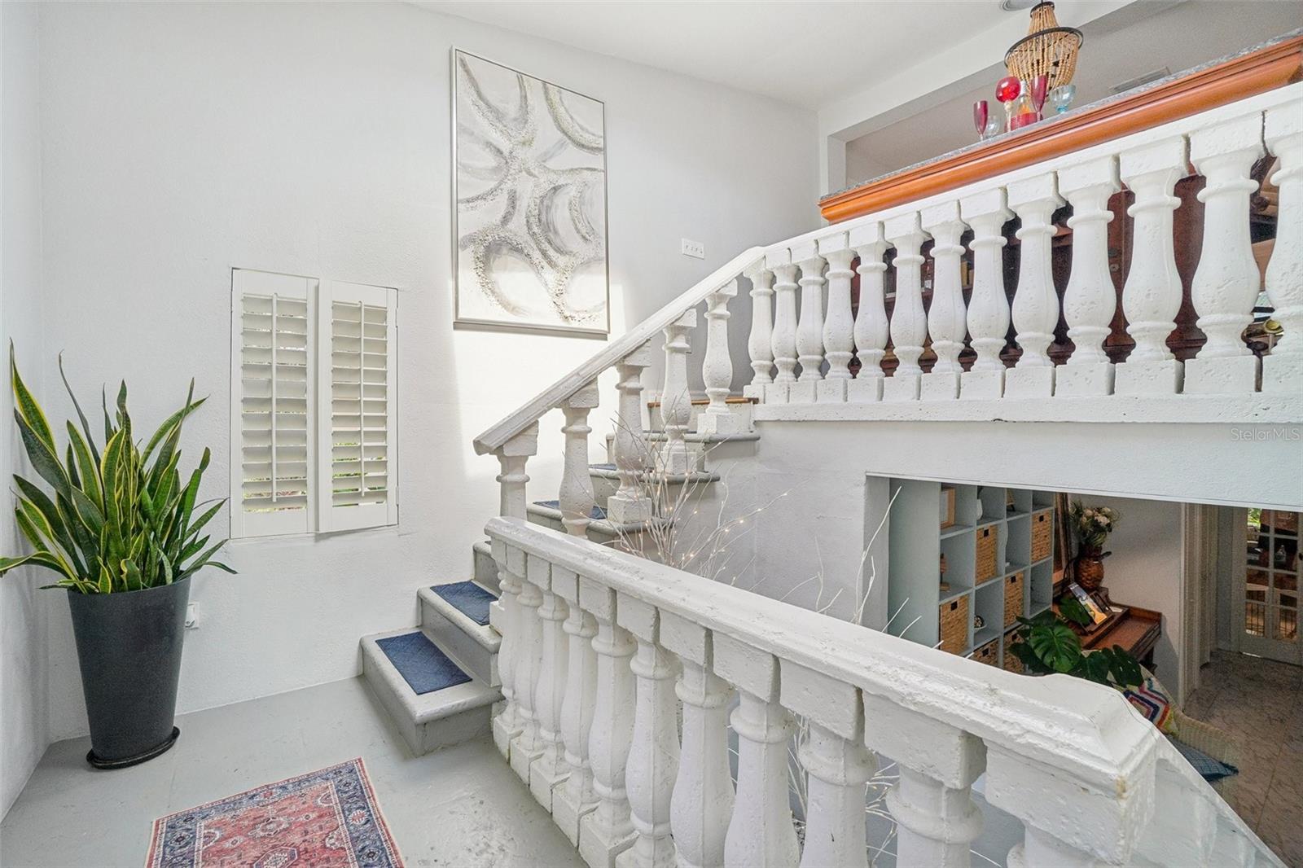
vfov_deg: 77.3
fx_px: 543
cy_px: 434
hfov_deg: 100.4
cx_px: 652
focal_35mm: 15
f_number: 8
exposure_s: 1/30
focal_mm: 10
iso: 125
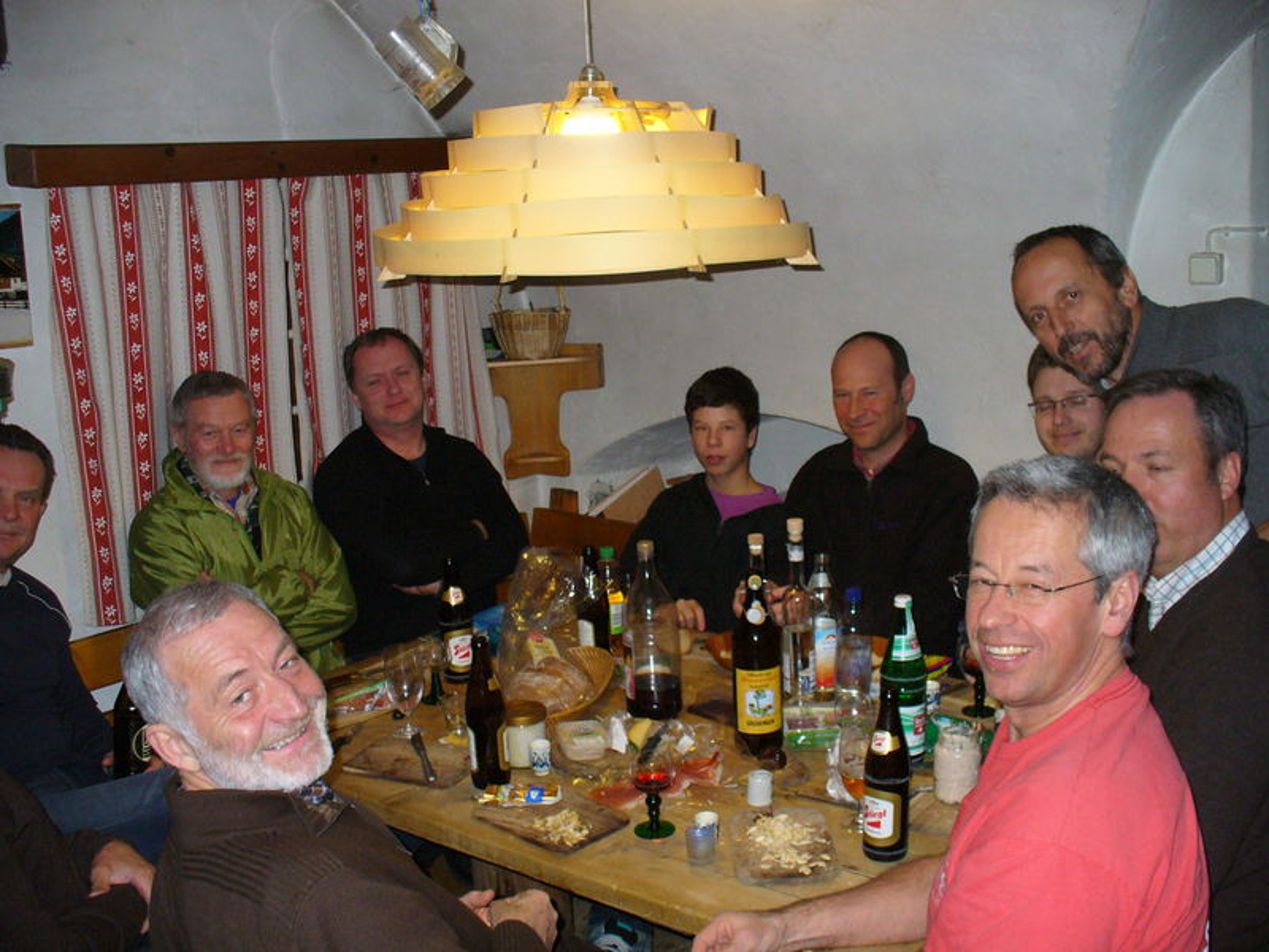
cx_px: 634
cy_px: 476
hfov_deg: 50.1
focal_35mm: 37
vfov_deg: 38.7
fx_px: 1356
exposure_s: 1/60
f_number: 2.8
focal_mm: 6.1
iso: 200
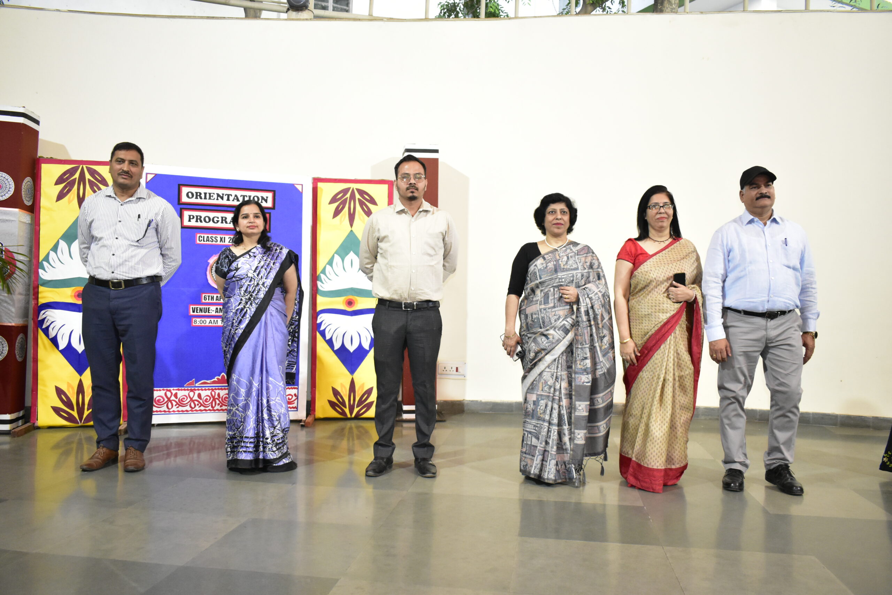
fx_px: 743
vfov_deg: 43.6
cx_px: 446
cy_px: 298
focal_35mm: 30
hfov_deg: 61.9
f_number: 4
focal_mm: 20
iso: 3200
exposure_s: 1/125
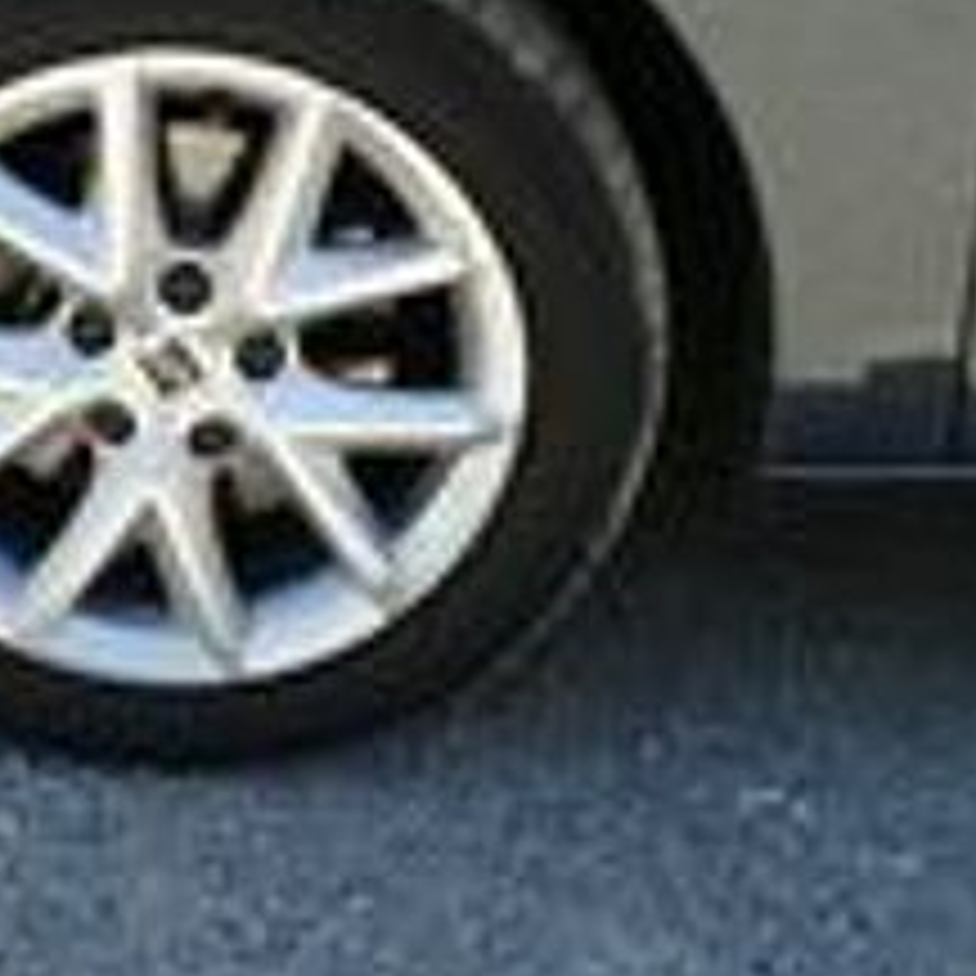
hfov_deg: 22.7
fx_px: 2392
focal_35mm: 75
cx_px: 157
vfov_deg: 22.9
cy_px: 299
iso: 125
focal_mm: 14.5
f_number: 3.1
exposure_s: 1/400
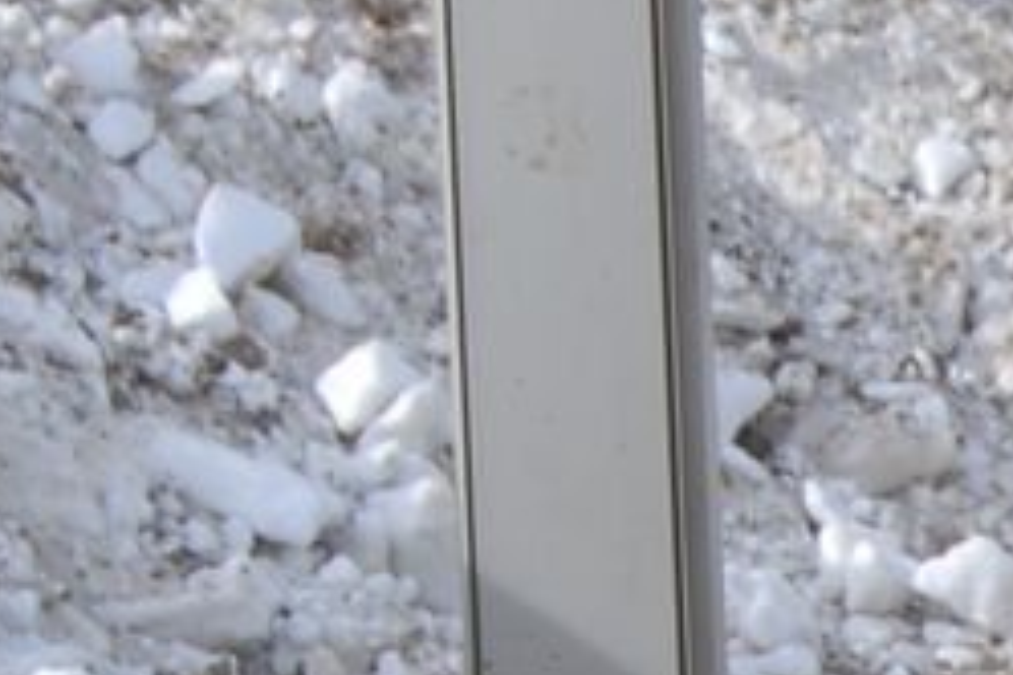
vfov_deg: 3.5
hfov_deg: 5.1
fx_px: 10861
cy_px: 1515
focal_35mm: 386
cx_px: 2644
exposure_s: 1/250
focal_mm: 40
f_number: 8
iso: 125
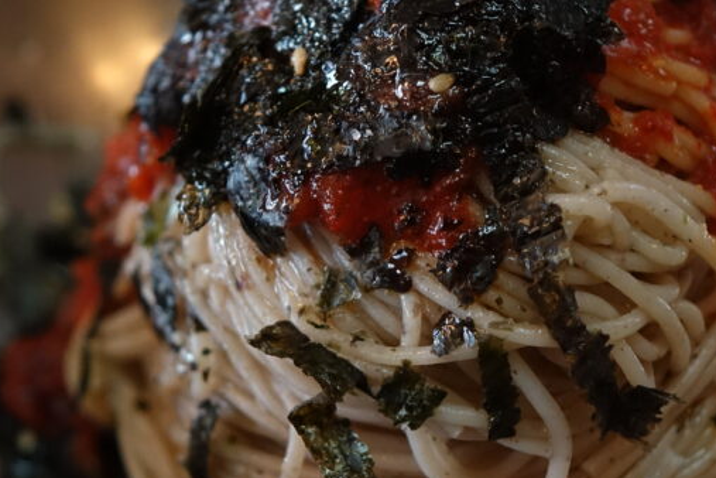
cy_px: 268
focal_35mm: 107
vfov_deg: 12.8
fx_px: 2128
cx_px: 452
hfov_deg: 19.1
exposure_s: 1/80
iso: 1000
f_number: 2.8
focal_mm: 19.37
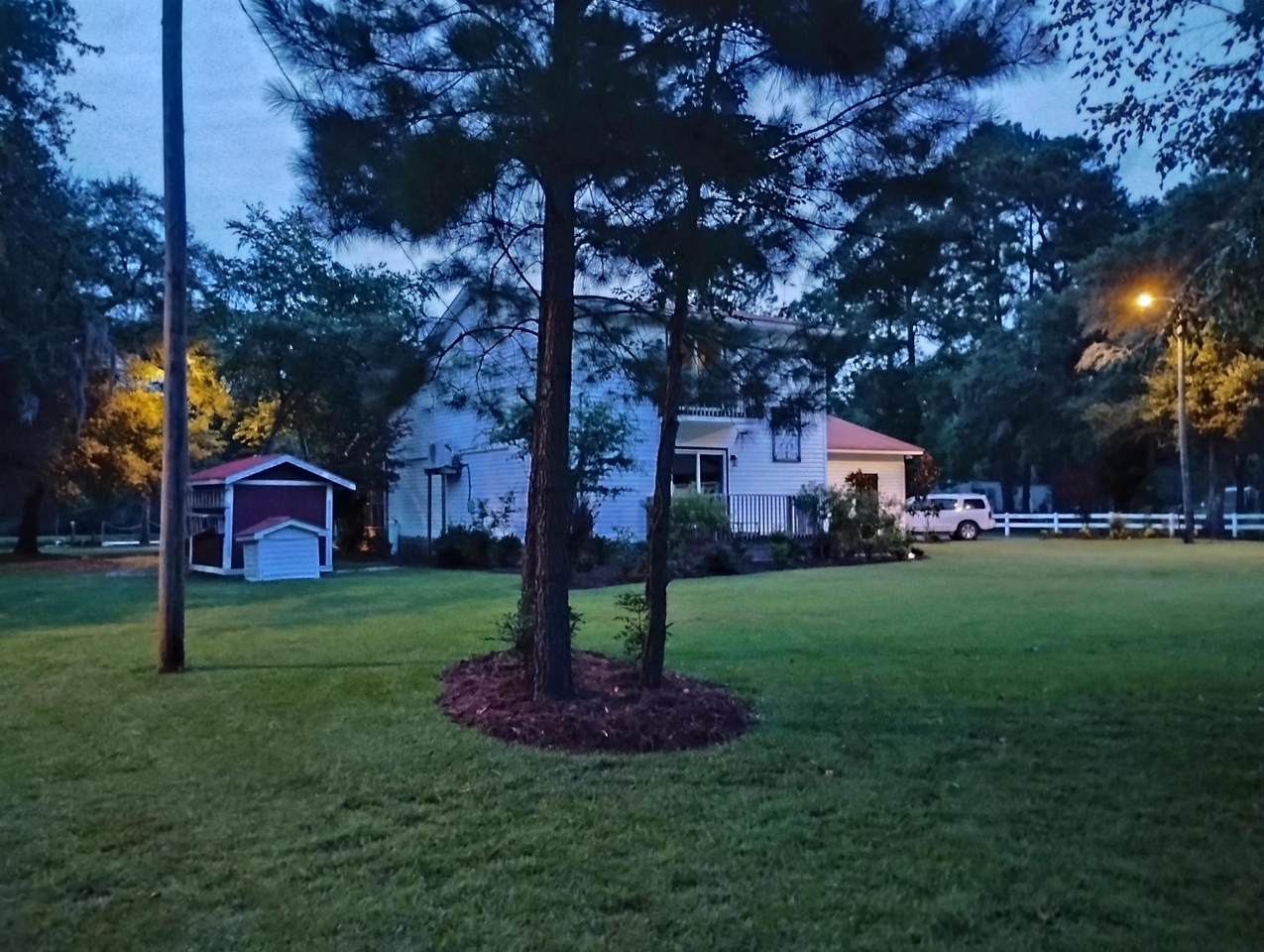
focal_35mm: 28
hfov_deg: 63.4
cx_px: 632
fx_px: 1024
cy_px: 476
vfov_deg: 49.9
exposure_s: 1/14
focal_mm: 4.26
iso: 11584
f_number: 1.8
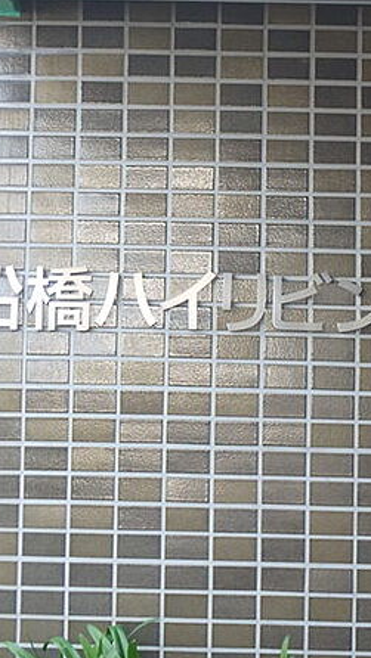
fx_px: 2255
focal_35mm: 129
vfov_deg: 16.6
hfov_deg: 9.4
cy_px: 330
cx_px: 160
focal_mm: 15.8
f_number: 5.4
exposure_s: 1/60
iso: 400
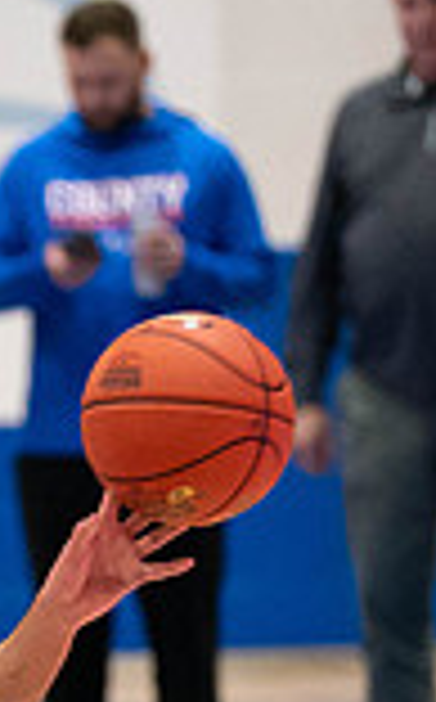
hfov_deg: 1.5
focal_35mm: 873
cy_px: 764
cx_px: -309
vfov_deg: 2.4
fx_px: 16659
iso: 4000
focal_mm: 178
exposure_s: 1/1000
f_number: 2.8
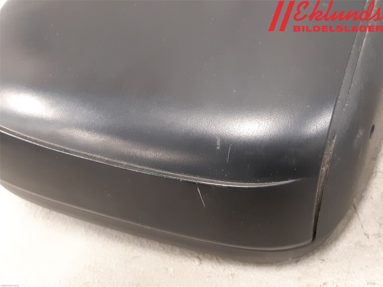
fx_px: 288
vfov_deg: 53.1
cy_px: 144
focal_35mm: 26
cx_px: 192
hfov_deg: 67.3
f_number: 1.7
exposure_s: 1/25
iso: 320
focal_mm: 3.93
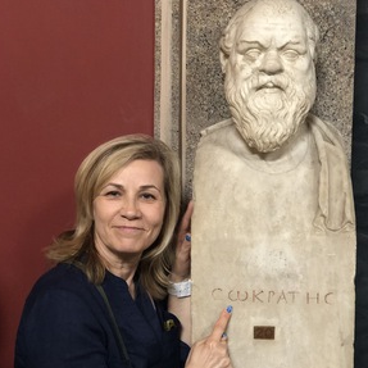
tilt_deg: -5.3
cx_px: 181
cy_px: 213
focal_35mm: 64
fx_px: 770
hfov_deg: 26.9
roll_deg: +0.1
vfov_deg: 26.9
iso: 160
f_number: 2.4
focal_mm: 6
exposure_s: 1/17
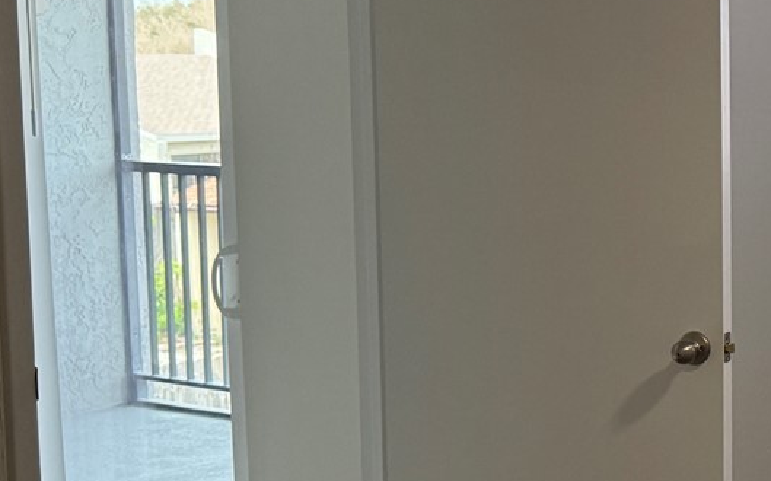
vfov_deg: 16.9
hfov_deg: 23.6
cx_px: 1011
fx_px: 1617
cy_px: 246
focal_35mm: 77
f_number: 1.78
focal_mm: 6.76
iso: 200
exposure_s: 1/177
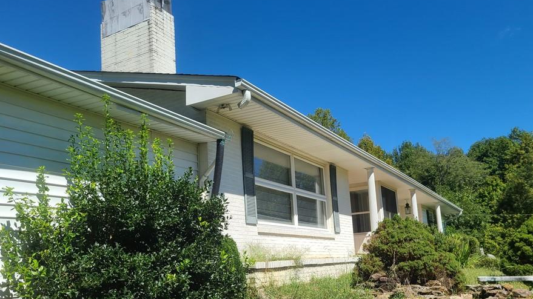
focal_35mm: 33
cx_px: 243
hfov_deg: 59.4
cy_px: 194
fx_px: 466
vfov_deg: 35.3
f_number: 1.8
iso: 40
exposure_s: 1/2314
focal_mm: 5.4
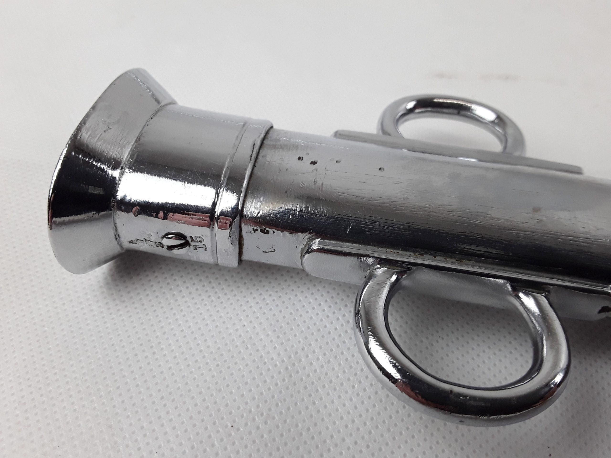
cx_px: 306
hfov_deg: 65.3
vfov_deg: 51.4
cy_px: 229
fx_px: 477
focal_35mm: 27
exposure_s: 1/100
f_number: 1.9
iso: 64
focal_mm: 2.91
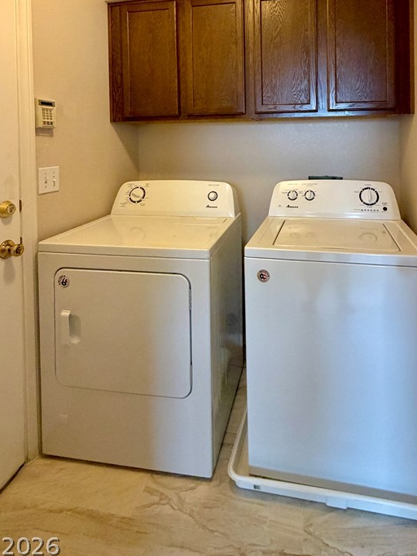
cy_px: 148
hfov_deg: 62.7
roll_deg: +1.4
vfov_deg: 74.1
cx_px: 255
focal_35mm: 21
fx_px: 337
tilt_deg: -1.5
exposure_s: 1/60
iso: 320
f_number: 2.2
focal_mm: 2.22
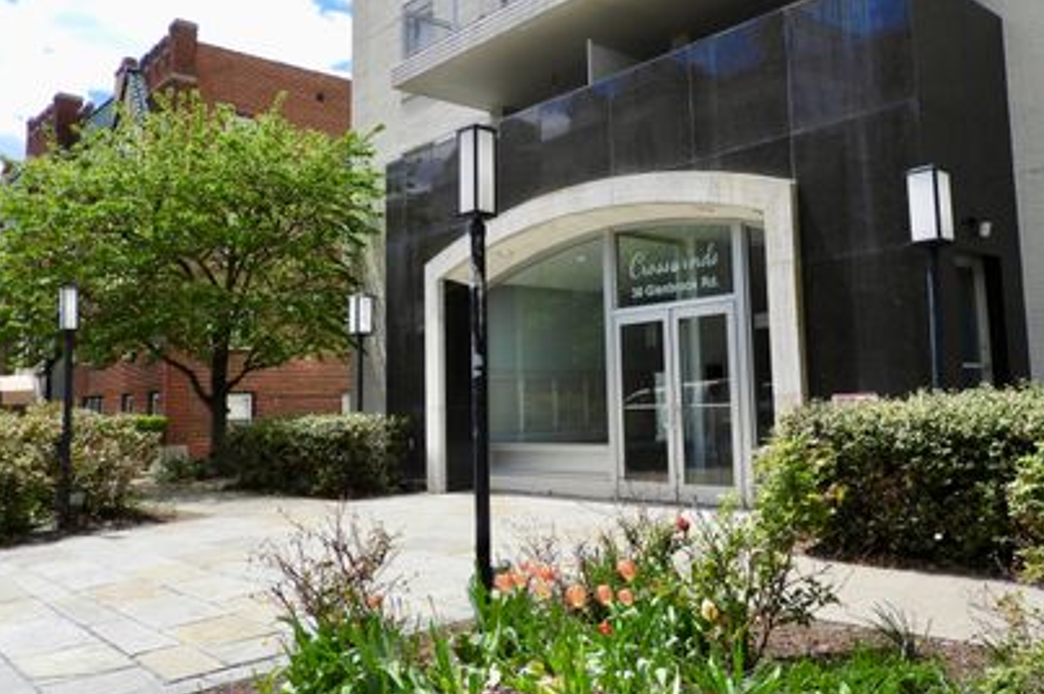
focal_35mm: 31
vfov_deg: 42.2
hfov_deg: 59.9
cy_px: 297
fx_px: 898
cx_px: 619
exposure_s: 1/1000
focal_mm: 4.3
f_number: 3.3
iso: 100
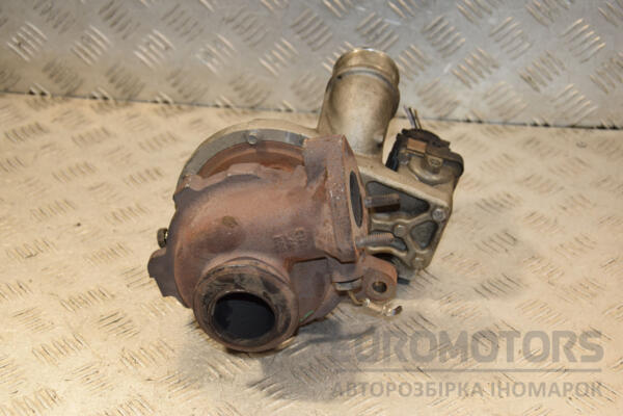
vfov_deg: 18.2
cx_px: 312
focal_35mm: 75
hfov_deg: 27.0
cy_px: 208
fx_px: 1298
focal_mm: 50
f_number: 5.6
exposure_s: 1/200
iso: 800
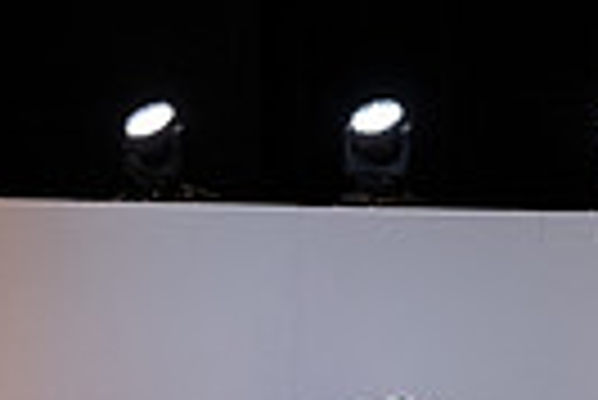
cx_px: -522
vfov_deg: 2.7
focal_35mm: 507
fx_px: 8431
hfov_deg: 4.0
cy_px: 645
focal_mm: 77.3
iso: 800
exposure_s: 1/110
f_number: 2.8
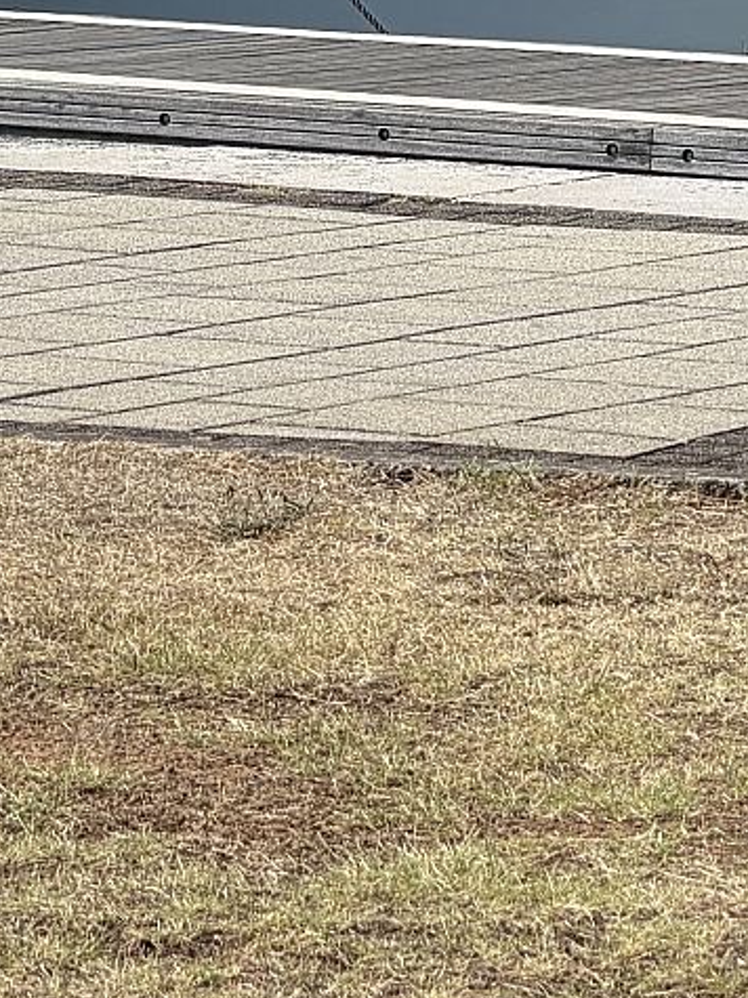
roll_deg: -0.6
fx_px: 8734
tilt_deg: -1.4
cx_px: 658
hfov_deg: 4.9
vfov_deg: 6.5
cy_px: -490
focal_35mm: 303
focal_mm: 16.89
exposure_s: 1/726
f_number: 2.8
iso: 20
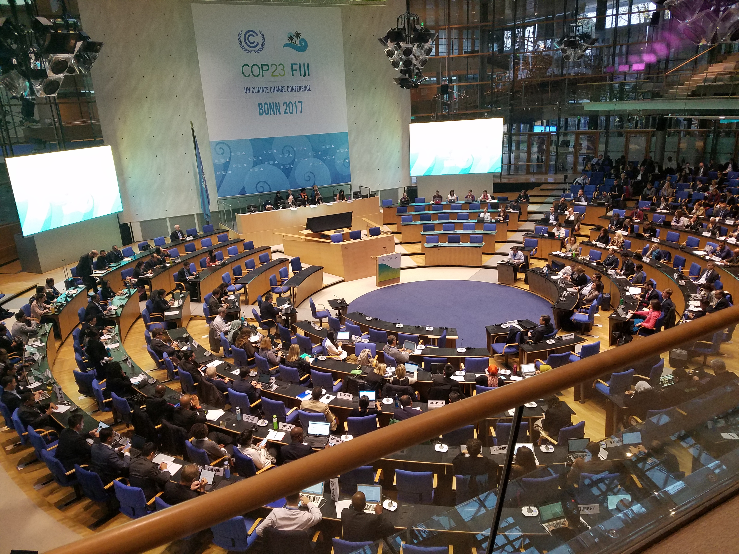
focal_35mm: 26
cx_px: 370
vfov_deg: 53.1
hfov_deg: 67.3
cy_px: 277
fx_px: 555
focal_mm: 4.2
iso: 200
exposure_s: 1/50
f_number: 1.7
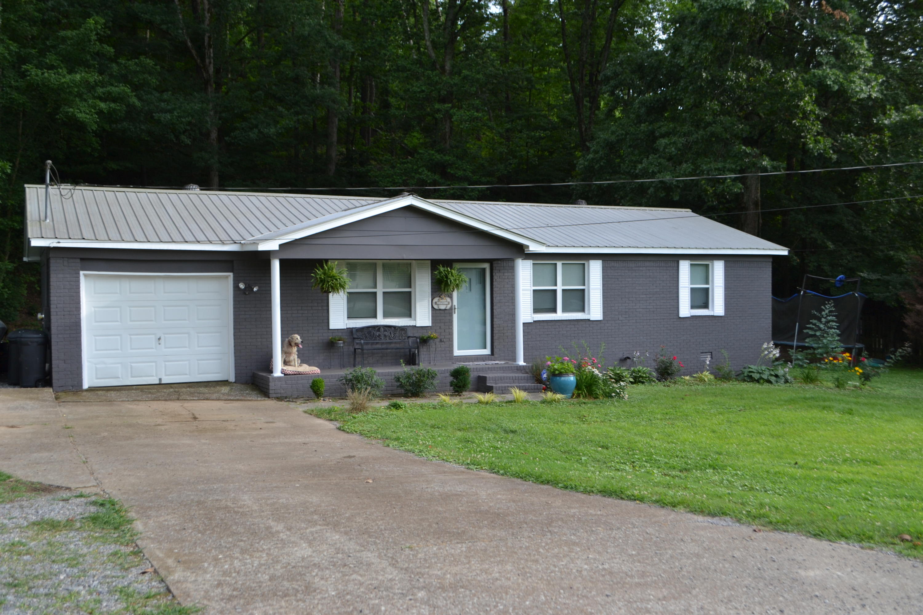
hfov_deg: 57.2
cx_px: 462
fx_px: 846
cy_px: 308
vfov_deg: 40.0
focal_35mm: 33
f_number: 5.6
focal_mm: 22
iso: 160
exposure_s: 1/125
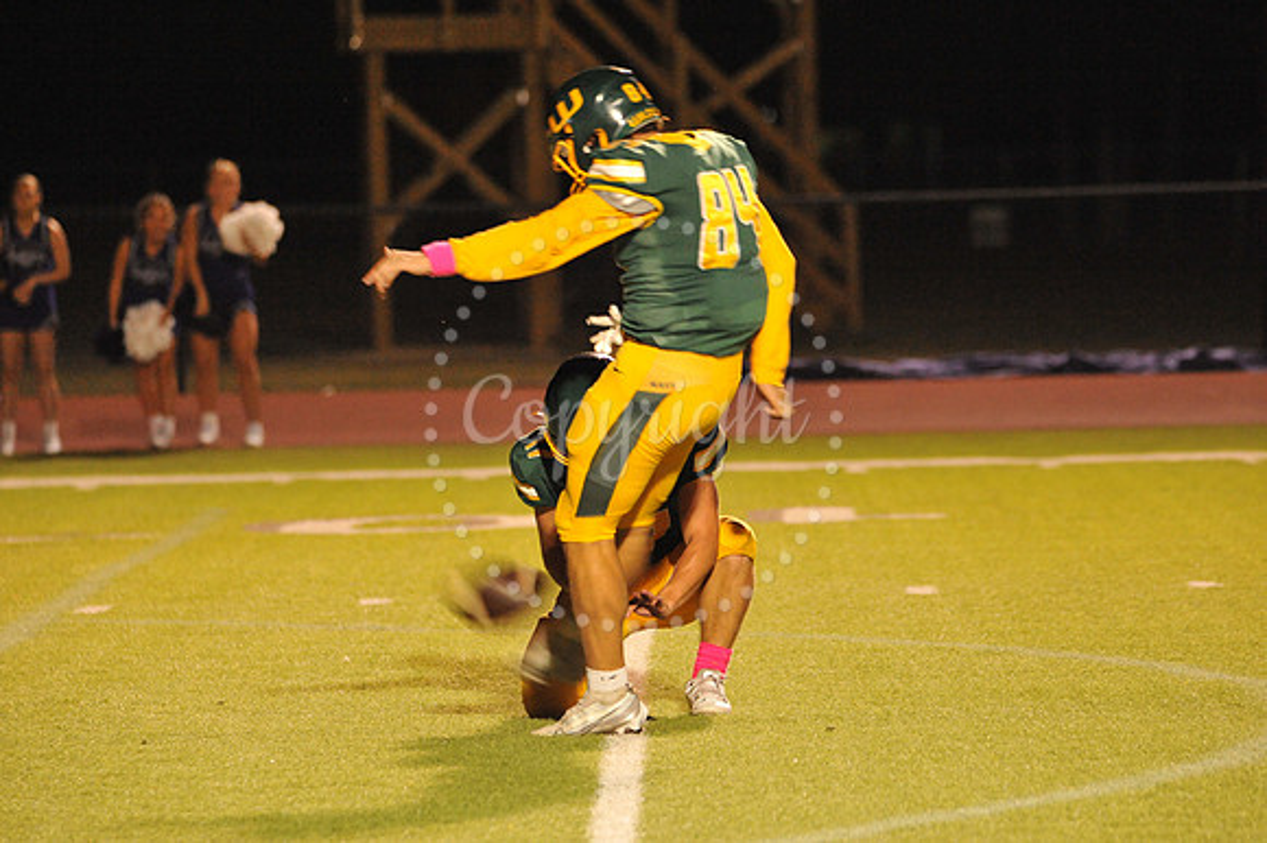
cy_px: 422
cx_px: 634
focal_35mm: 300
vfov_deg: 4.6
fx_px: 10552
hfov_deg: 6.9
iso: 6400
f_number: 6.3
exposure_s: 1/200
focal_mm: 300
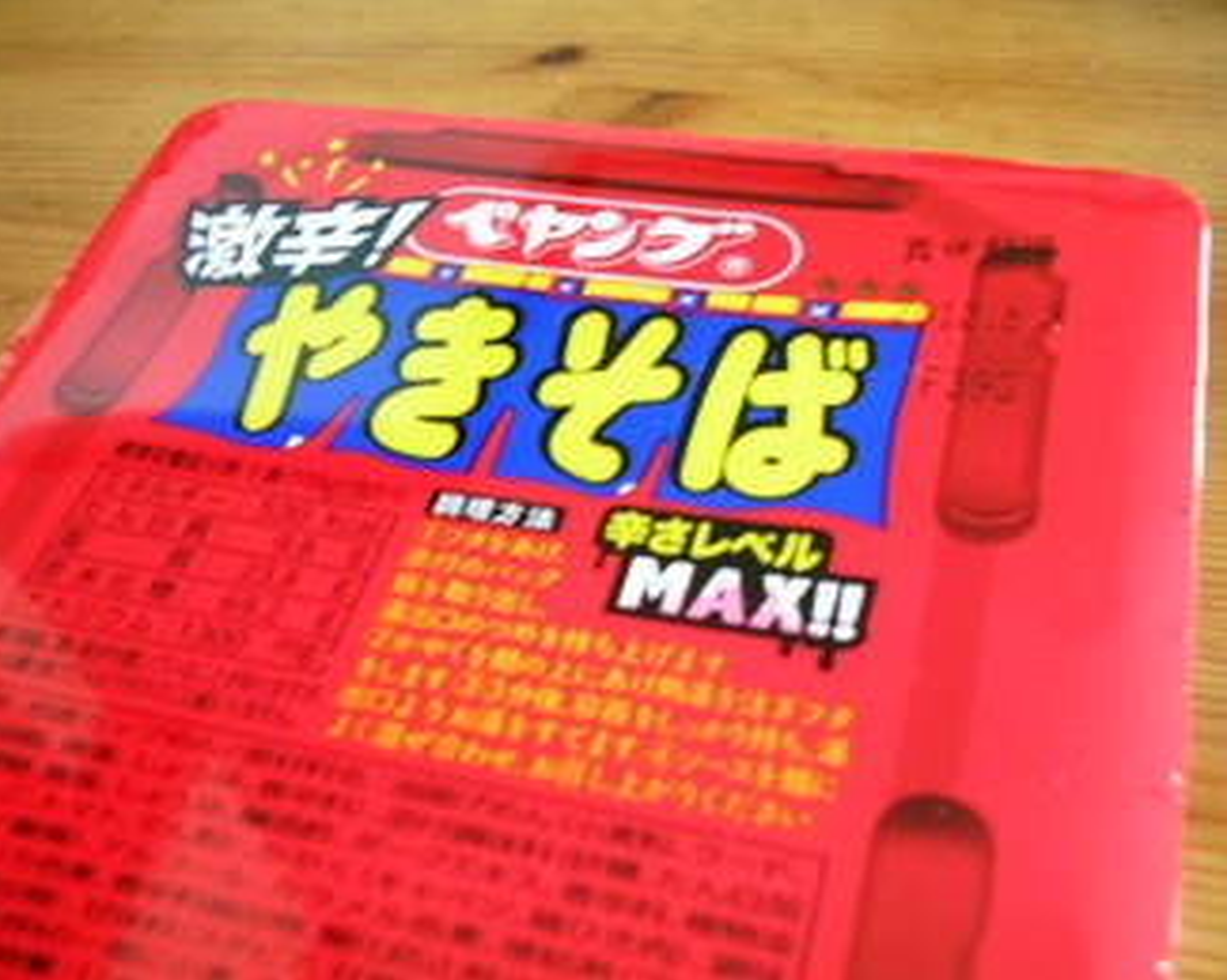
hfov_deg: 45.8
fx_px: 1452
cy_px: 488
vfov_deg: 37.3
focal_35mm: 40
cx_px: 570
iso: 200
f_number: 2.8
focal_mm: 5.8
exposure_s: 1/7.3
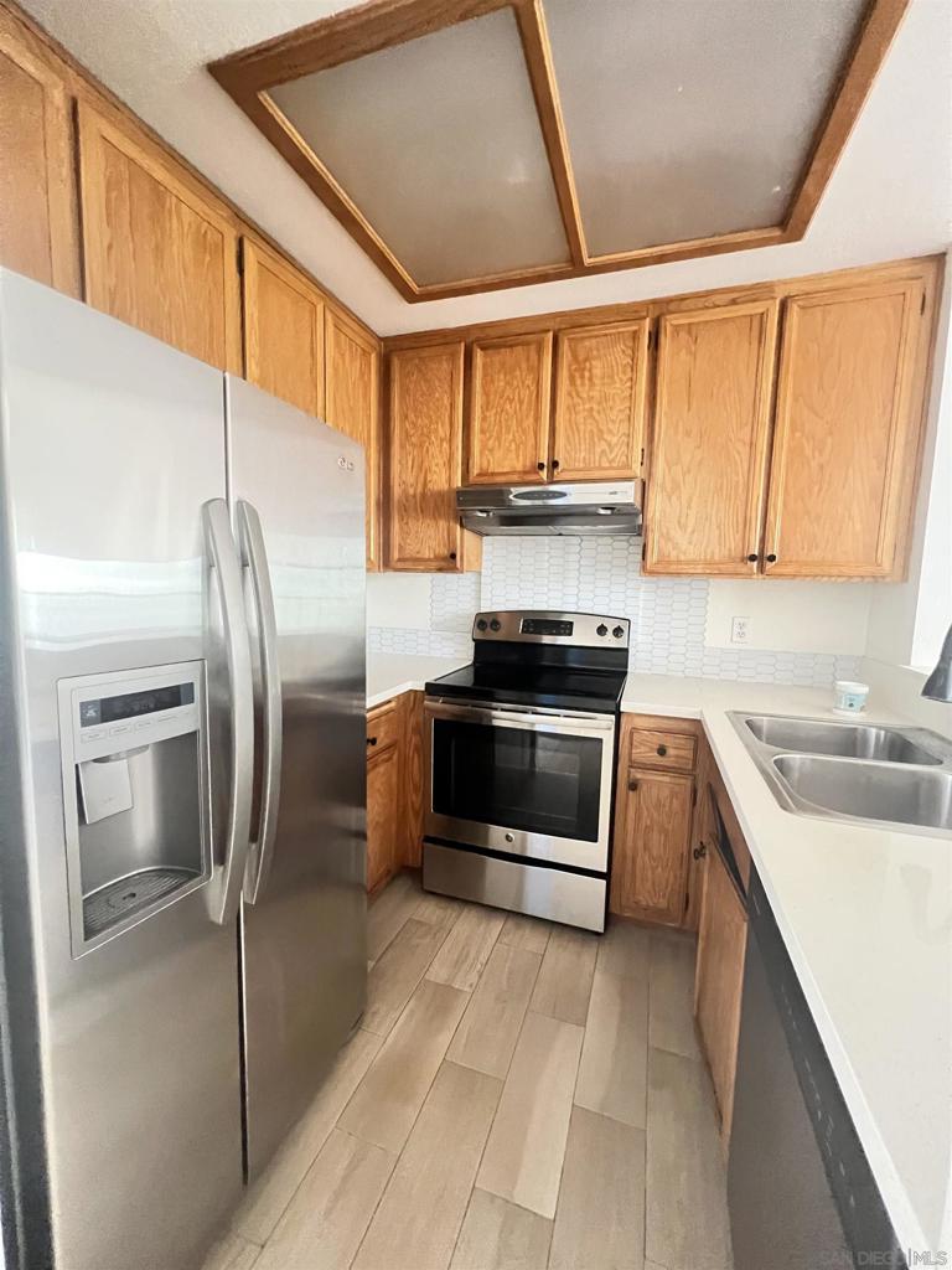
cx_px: 476
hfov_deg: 89.9
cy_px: 635
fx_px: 477
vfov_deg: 106.2
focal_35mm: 13
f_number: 1.8
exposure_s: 1/38
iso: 1250
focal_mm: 1.57
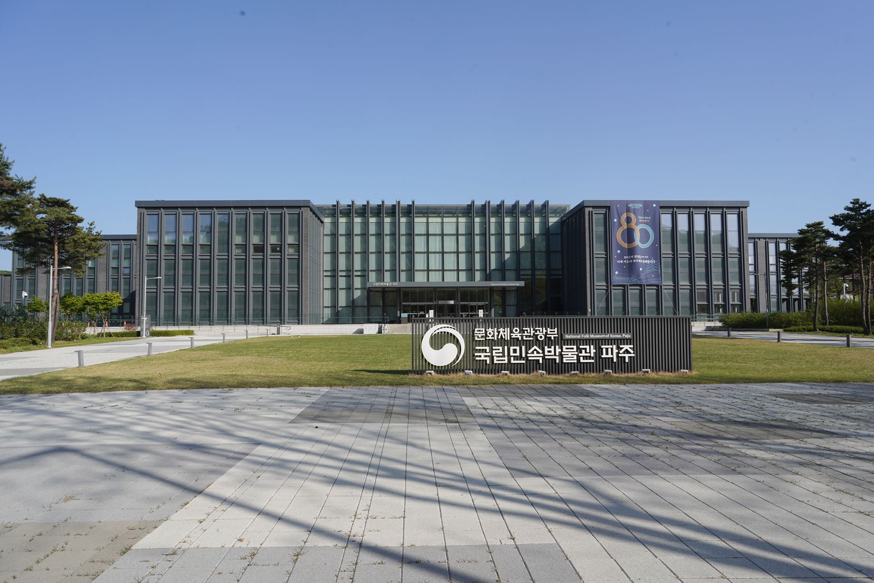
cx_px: 437
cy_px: 292
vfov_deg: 53.1
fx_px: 583
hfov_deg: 73.7
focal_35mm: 24
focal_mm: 24
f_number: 16
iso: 100
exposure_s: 1/100
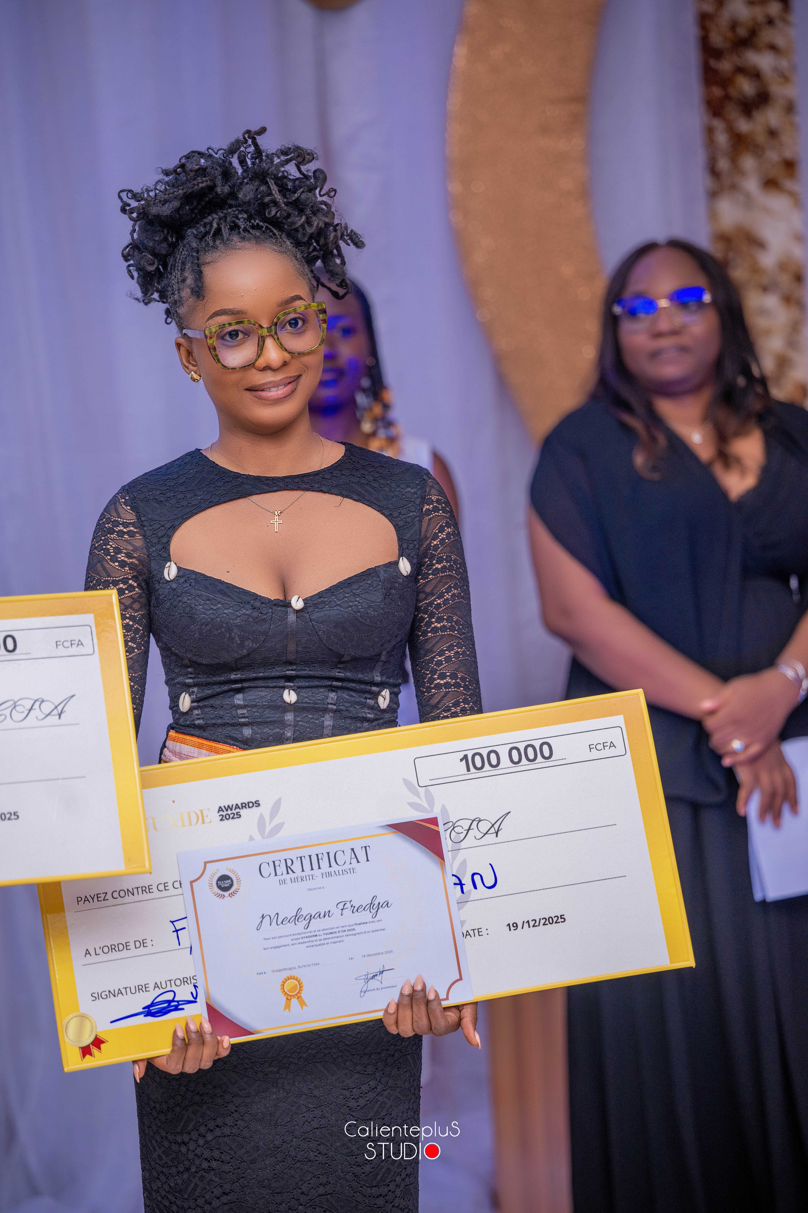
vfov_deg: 15.8
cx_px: 404
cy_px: 606
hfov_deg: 10.5
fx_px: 4376
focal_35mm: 130
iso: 500
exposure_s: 1/125
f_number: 2.8
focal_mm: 130
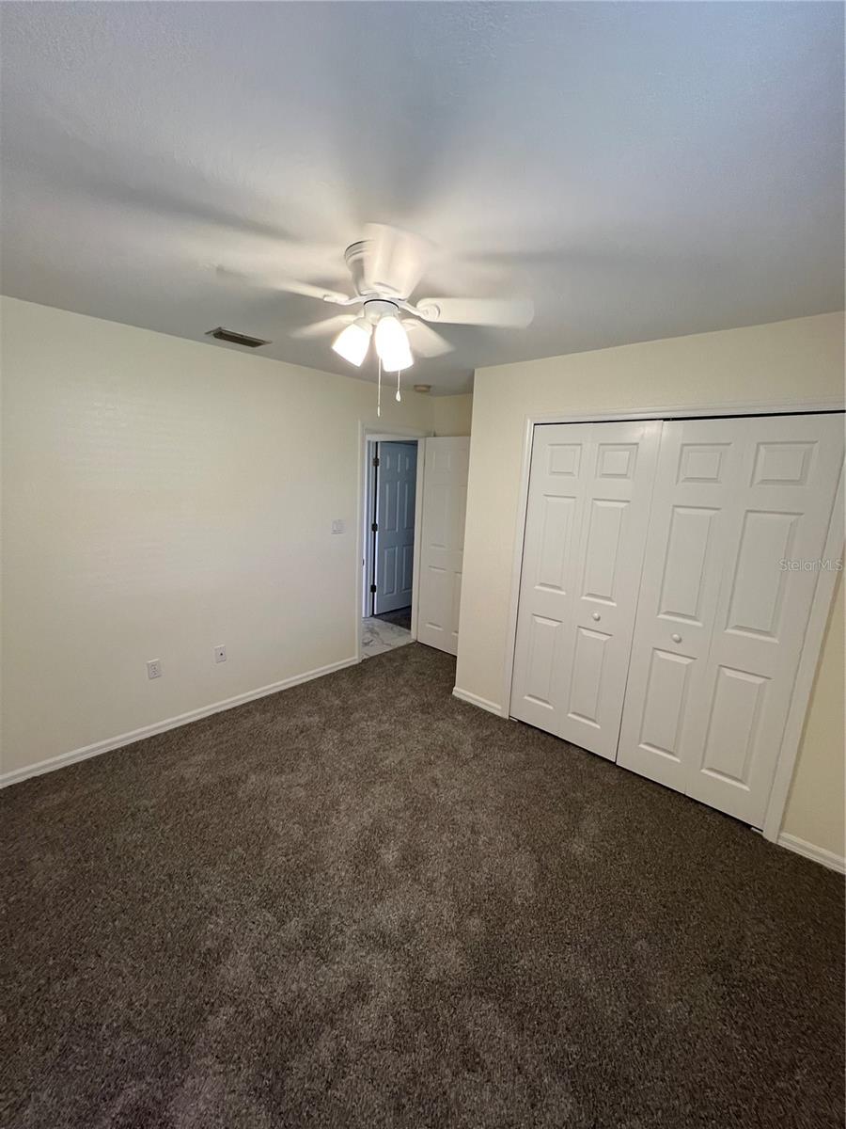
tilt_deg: -9.7
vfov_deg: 106.2
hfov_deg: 89.9
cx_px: 423
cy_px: 564
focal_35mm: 13
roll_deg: -2.4
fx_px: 424
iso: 200
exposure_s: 1/120
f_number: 1.8
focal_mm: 1.57
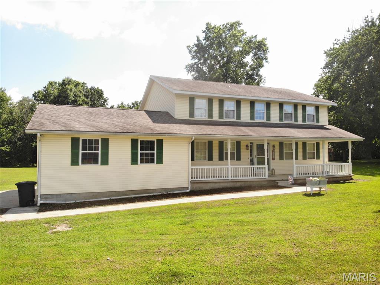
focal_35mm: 24
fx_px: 263
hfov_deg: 71.6
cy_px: 142
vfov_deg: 56.8
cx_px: 190
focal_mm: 4.5
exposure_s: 1/50
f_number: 2.8
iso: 100
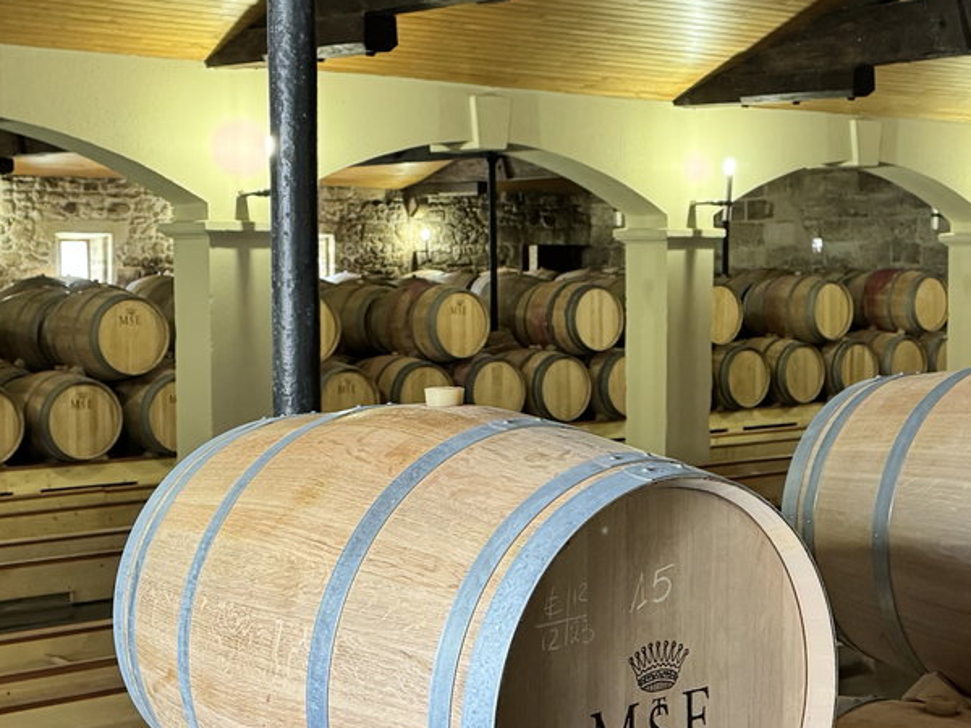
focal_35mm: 64
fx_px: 1795
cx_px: 502
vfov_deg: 22.9
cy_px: 382
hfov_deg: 30.3
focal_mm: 6.76
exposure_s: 1/50
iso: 500
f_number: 1.78
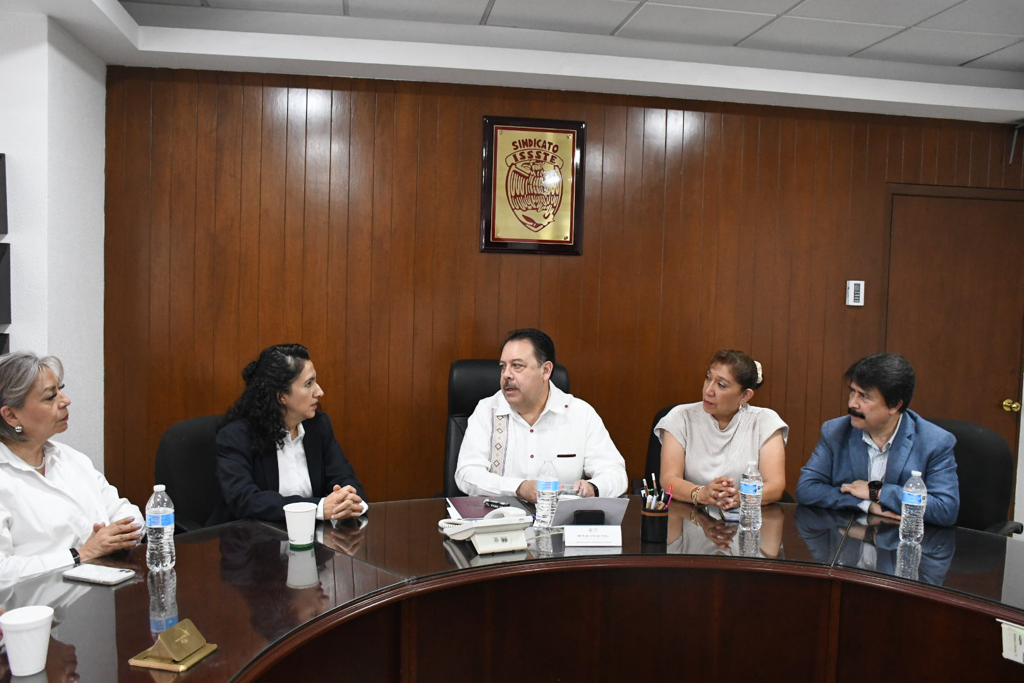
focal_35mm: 30
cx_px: 512
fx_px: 853
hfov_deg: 61.9
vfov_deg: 43.6
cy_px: 342
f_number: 5
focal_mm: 20
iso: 4000
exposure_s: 1/125
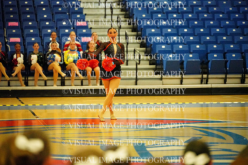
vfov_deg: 9.2
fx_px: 1034
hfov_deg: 13.7
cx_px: 124
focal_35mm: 150
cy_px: 82
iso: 25600
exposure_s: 1/1600
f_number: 2.8
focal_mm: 150
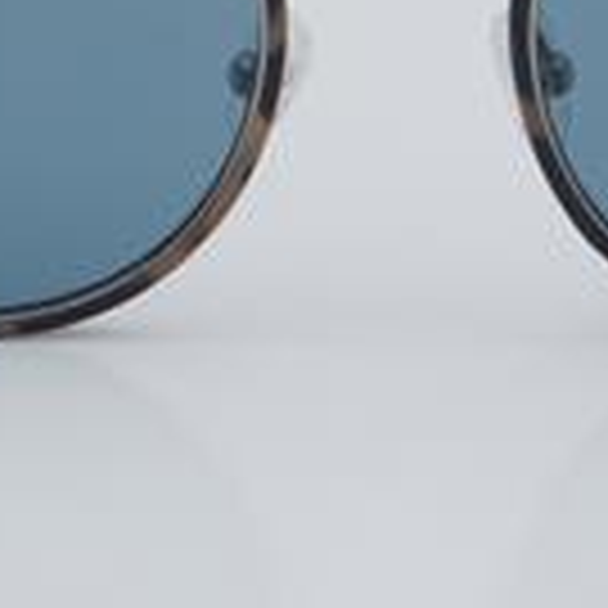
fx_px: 4138
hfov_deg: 8.4
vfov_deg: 8.4
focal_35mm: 208
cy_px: 68
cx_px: 401
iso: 100
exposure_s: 1/4
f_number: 32
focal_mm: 55
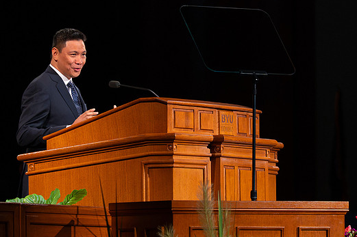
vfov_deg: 3.5
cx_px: 197
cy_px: 105
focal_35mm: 389
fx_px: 3856
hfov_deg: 5.3
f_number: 3.5
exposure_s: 1/320
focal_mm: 200
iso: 1600
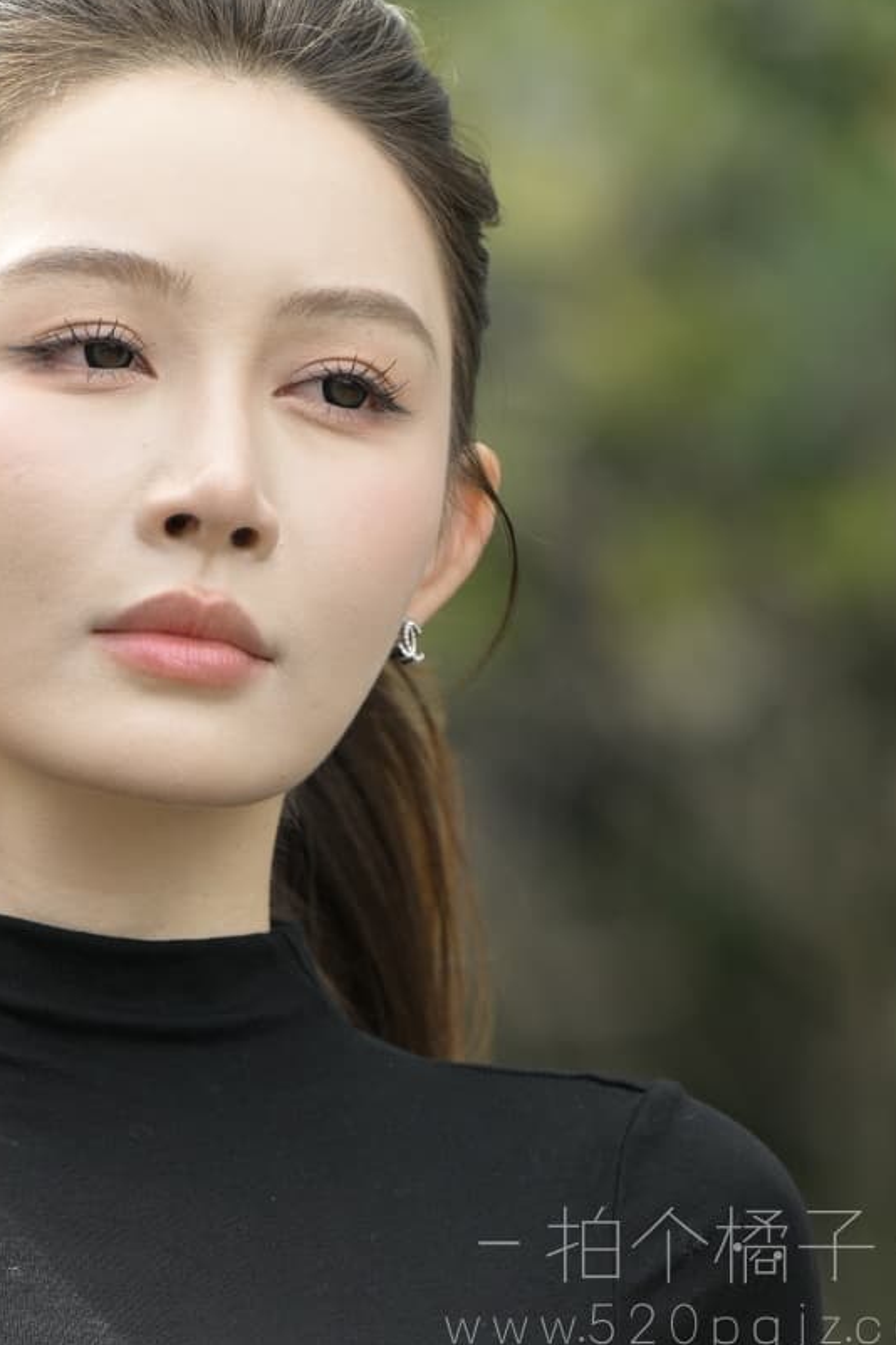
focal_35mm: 382
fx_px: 14260
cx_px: 76
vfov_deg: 5.4
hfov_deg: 3.6
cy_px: 1196
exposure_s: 1/500
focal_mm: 170
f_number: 4.5
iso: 250
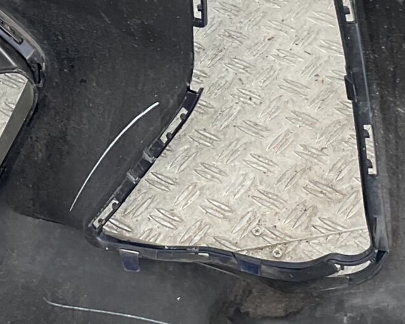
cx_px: 108
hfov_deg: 16.9
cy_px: 61
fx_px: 1355
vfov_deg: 13.6
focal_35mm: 113
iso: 20
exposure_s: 1/100
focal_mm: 3
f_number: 1.8
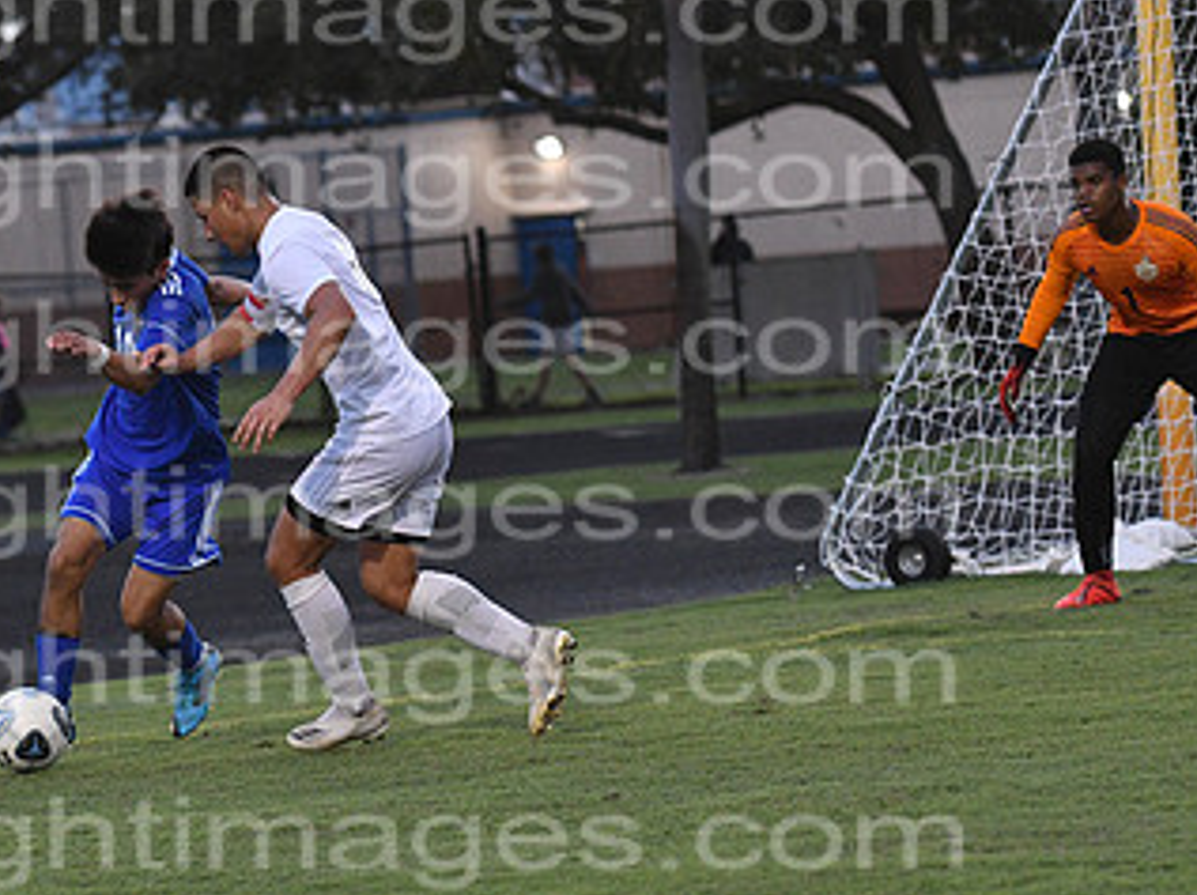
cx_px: 110
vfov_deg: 5.7
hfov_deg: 7.6
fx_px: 8946
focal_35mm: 259
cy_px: 595
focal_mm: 98
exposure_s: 1/800
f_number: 3.2
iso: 1600
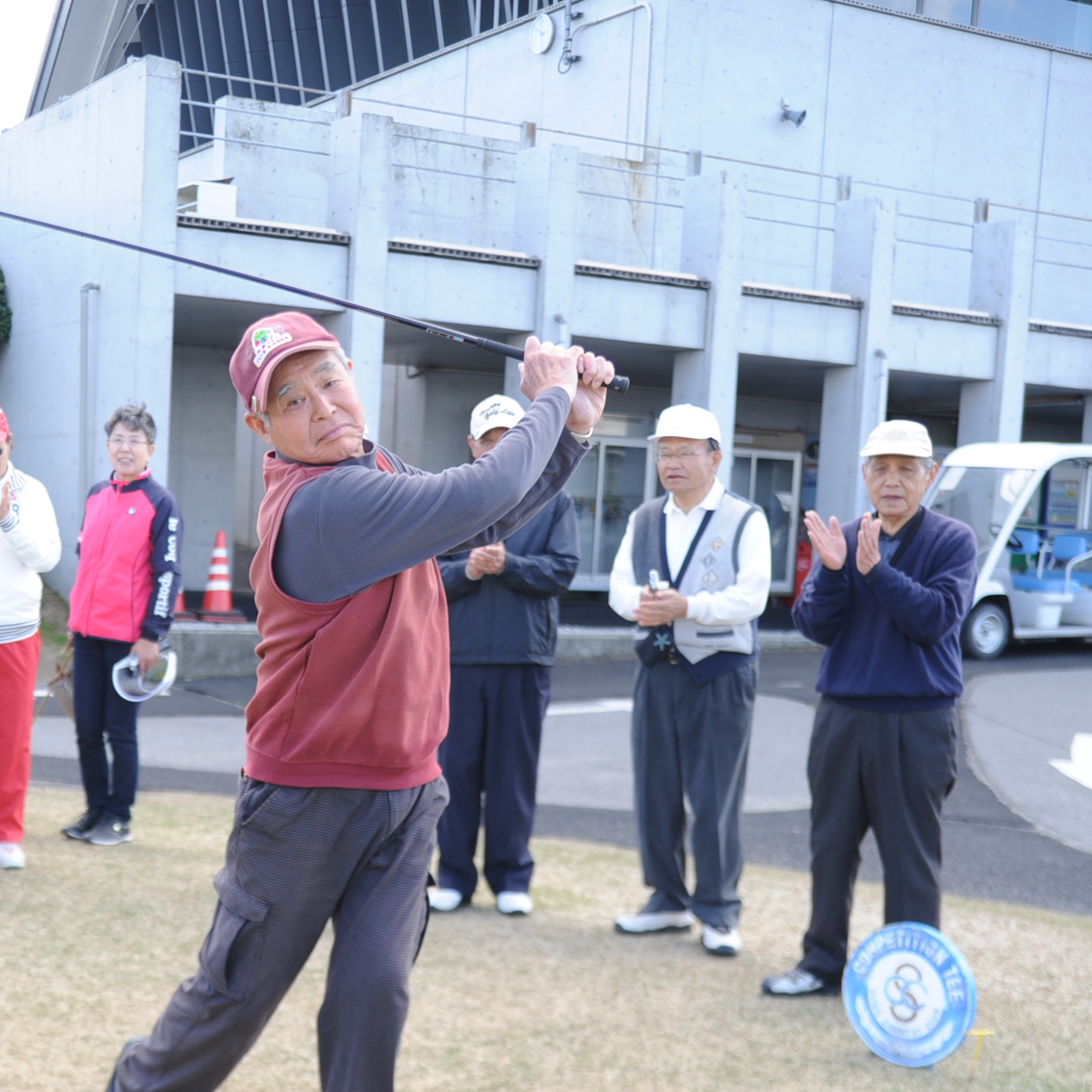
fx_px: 1820
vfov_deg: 33.3
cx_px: 324
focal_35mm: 51
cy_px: 666
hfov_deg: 33.0
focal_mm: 32
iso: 400
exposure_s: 1/800
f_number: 2.8
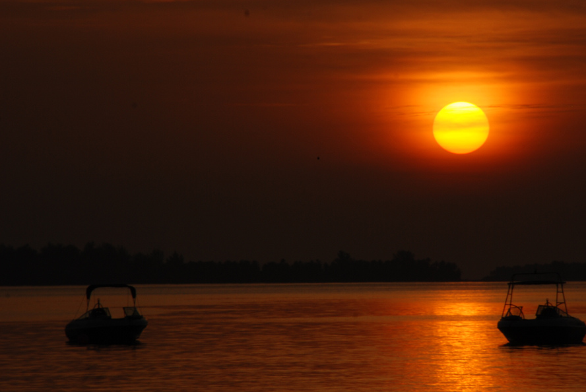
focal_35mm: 346
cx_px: 332
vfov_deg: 4.0
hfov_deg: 6.0
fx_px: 5638
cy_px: 183
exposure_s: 1/250
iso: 100
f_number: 16
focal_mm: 200
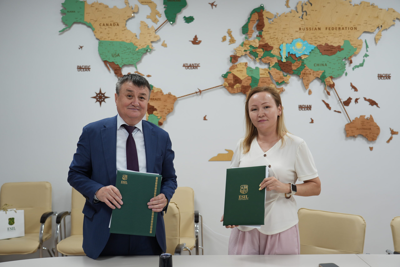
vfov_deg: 34.2
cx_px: 200
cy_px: 134
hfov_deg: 49.6
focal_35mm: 39
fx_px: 433
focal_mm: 39
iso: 160
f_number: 4
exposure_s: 1/40
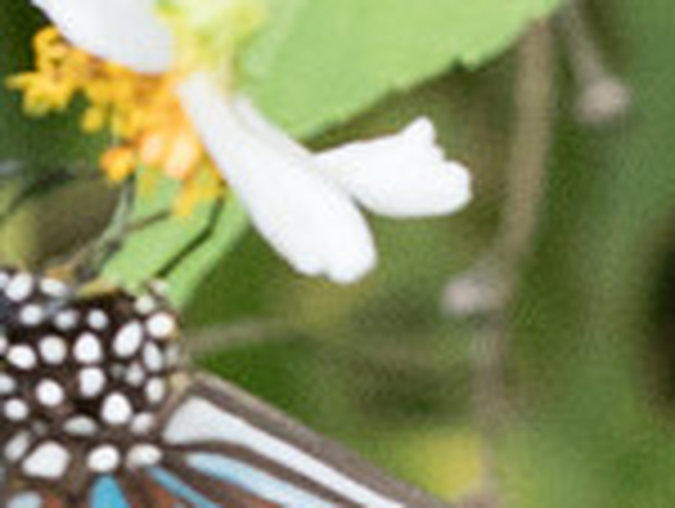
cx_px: 45
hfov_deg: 0.6
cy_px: 789
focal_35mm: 3230
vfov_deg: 0.5
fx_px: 63085
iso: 800
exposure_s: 1/320
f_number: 8
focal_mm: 150
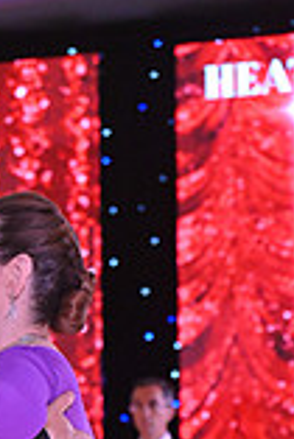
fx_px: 3153
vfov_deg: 7.7
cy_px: 763
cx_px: -172
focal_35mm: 258
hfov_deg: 5.3
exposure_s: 1/320
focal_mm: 70
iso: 3200
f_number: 5
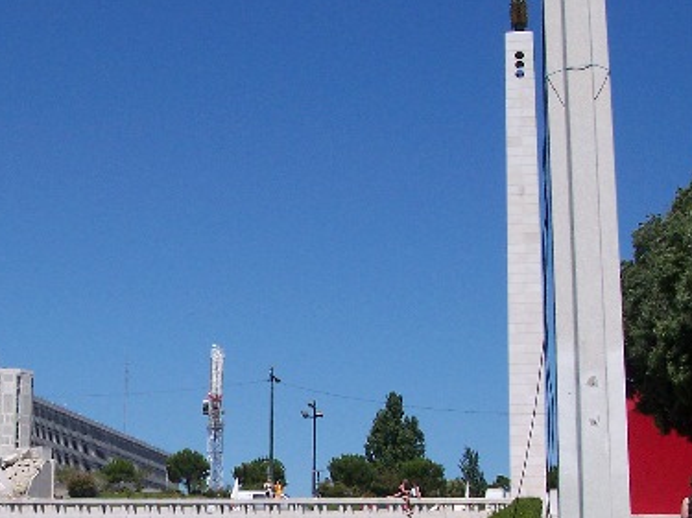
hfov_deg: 23.6
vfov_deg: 18.1
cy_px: 354
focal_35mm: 81
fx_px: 1619
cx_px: 94
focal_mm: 8
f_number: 4.8
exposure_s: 1/1000
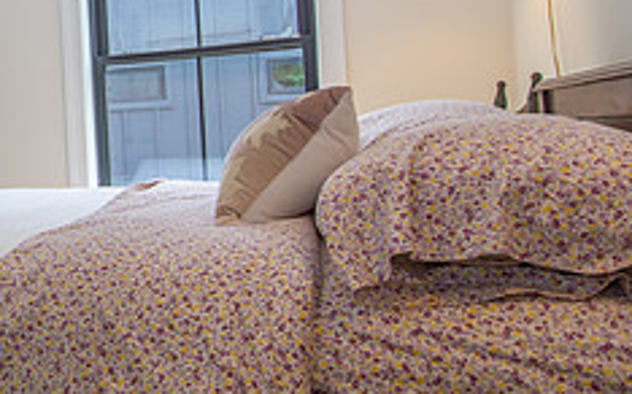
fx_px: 757
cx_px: -95
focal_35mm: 44
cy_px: 136
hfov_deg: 36.7
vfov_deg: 29.0
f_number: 6.7
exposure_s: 1/60
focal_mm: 11
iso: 250
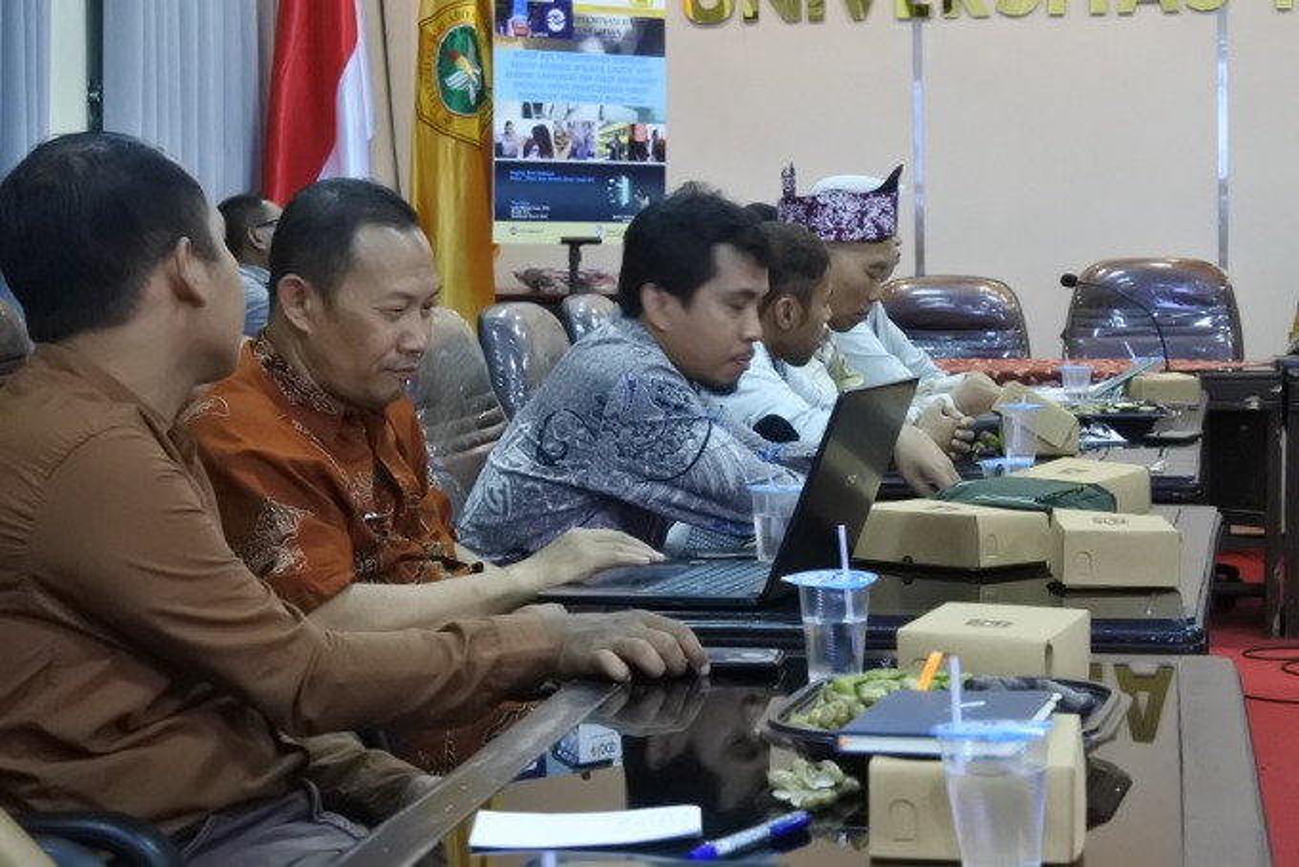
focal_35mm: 76
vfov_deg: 18.0
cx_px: 650
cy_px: 434
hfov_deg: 26.6
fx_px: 2743
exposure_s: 1/30
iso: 3200
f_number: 5.6
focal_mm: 28.5
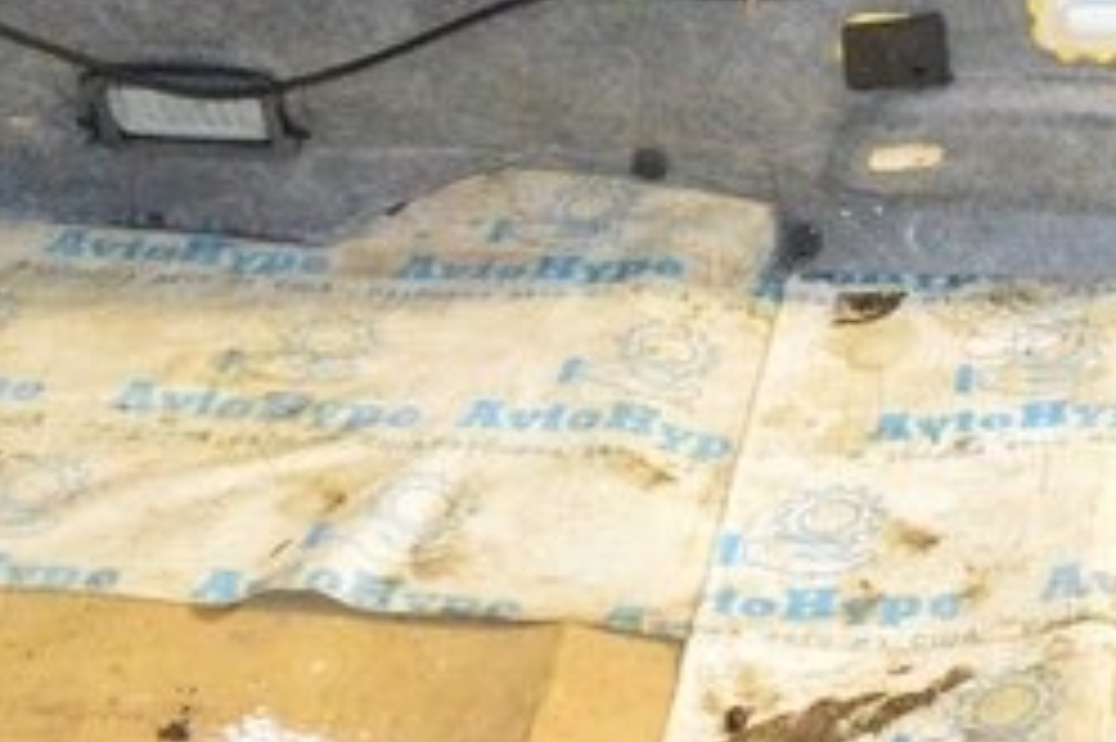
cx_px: 1026
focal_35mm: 124
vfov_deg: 10.1
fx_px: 3841
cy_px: -776
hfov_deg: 16.3
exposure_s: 1/40
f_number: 8
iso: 6400
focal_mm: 20
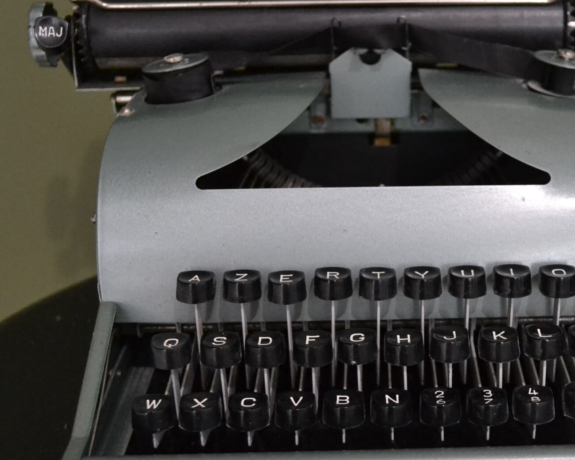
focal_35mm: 60
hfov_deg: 30.9
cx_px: 428
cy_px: 283
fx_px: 1021
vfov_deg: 25.3
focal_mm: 24
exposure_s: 1/60
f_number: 4
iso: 2800
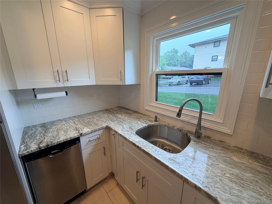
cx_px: 136
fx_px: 110
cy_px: 102
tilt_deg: -14.4
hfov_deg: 102.1
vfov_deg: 85.7
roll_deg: +1.0
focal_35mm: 14
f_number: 2.2
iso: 80
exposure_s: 1/120
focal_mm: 2.22
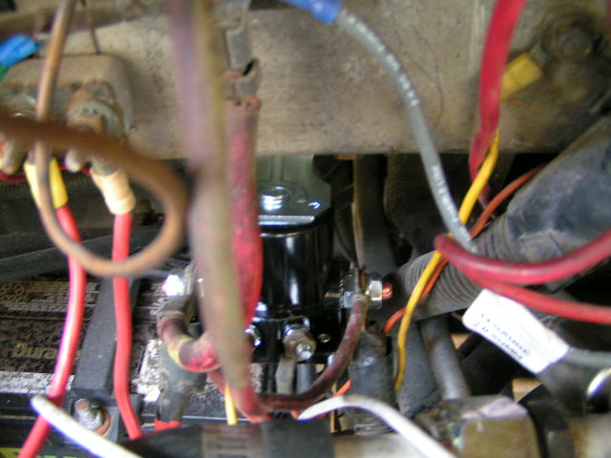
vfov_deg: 37.7
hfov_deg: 49.0
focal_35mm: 38
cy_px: 229
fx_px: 671
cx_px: 306
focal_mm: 5.8
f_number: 2.8
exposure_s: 1/15
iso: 200
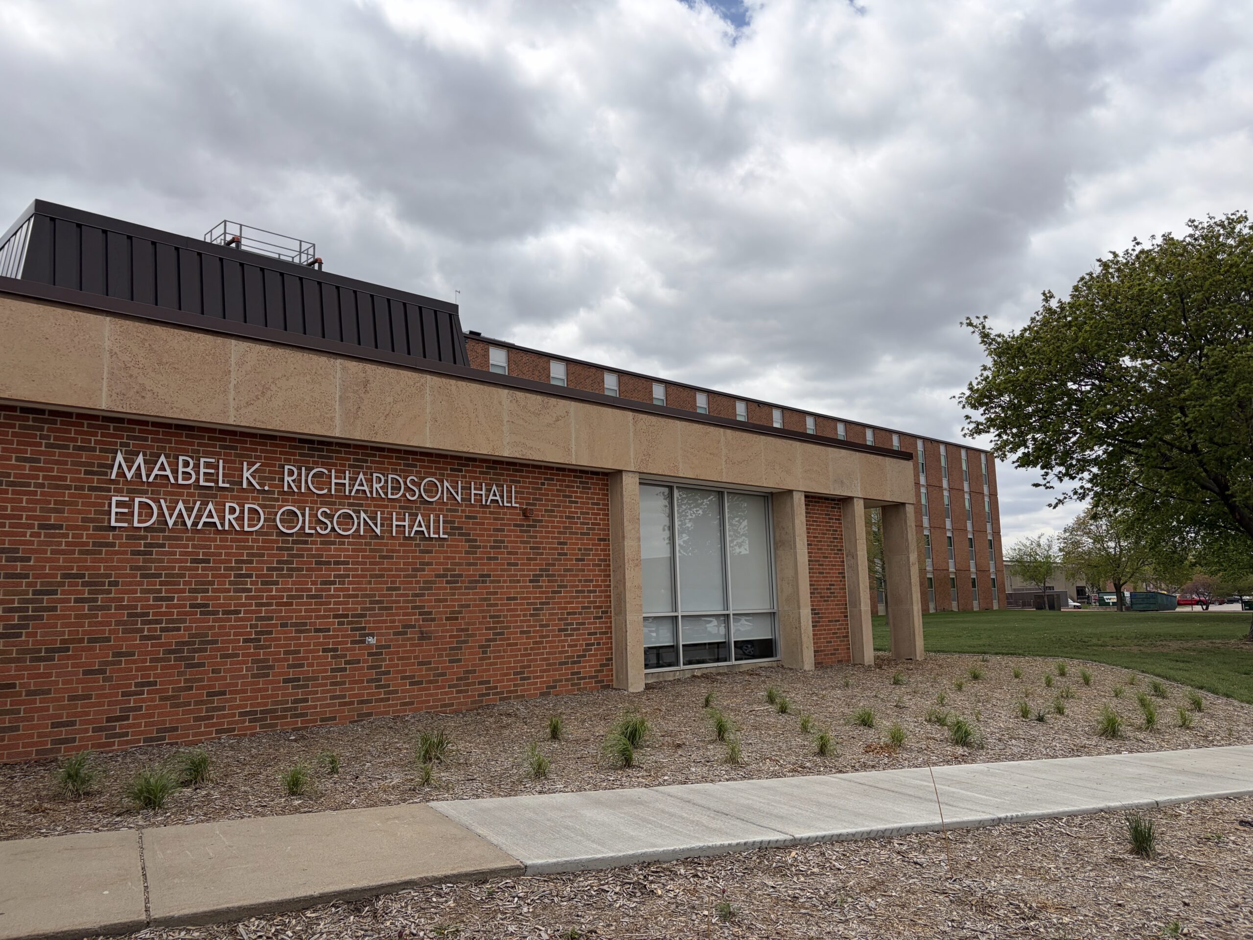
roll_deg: +2.2
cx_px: 626
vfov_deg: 53.1
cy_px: 470
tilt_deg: +7.6
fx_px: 941
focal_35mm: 26
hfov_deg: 67.3
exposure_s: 1/5348
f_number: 1.6
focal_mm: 5.96
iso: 64
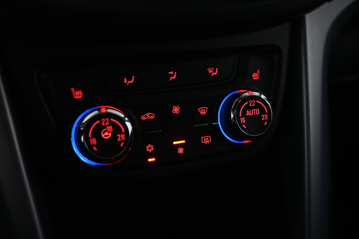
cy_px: 120
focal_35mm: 39
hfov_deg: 49.6
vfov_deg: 34.2
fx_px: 389
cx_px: 180
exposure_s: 1/15
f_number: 4.5
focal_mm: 26
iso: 1000
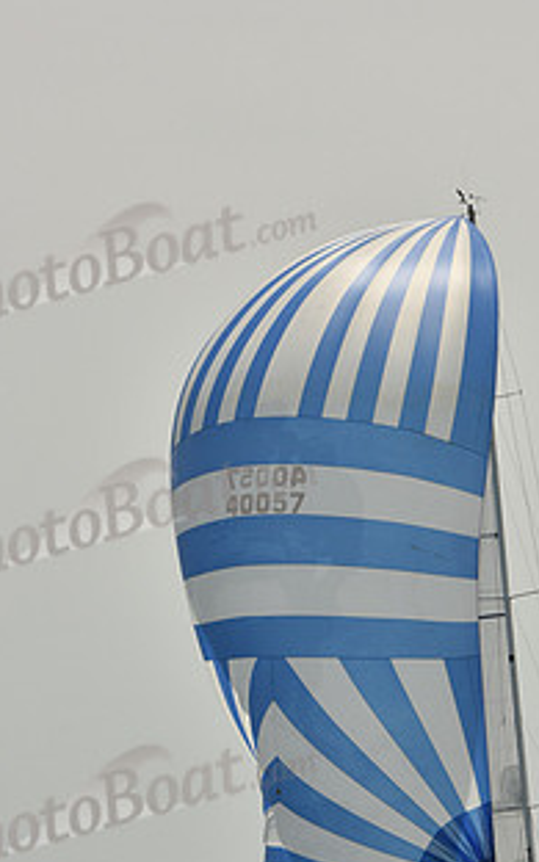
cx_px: 460
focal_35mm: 303
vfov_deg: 6.9
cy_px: 622
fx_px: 7121
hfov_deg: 4.3
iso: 400
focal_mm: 160
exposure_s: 1/1600
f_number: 11
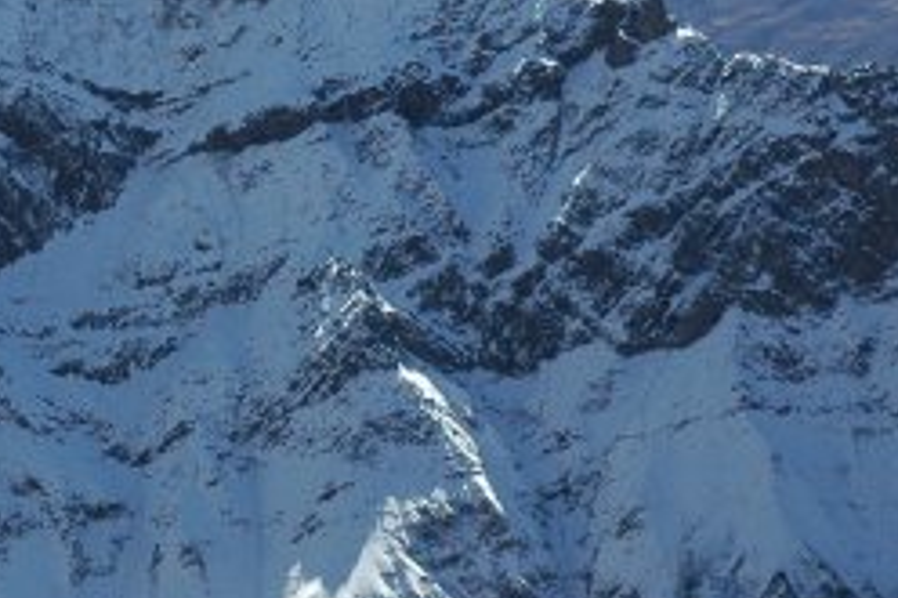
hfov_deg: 10.6
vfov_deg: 7.1
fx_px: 4786
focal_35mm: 192
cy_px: 308
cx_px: -51
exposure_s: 1/320
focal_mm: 44
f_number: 10
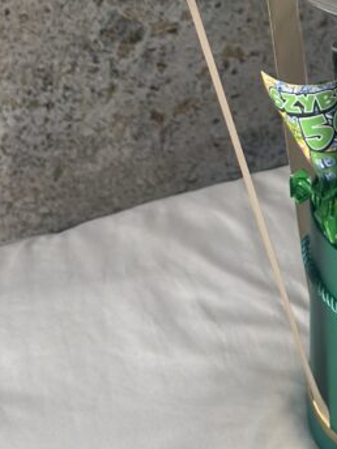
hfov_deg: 10.2
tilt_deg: -29.7
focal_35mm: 143
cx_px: 436
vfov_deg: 13.3
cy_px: -136
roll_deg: -2.6
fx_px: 1856
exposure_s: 1/84
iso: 125
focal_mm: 6.86
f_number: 1.78
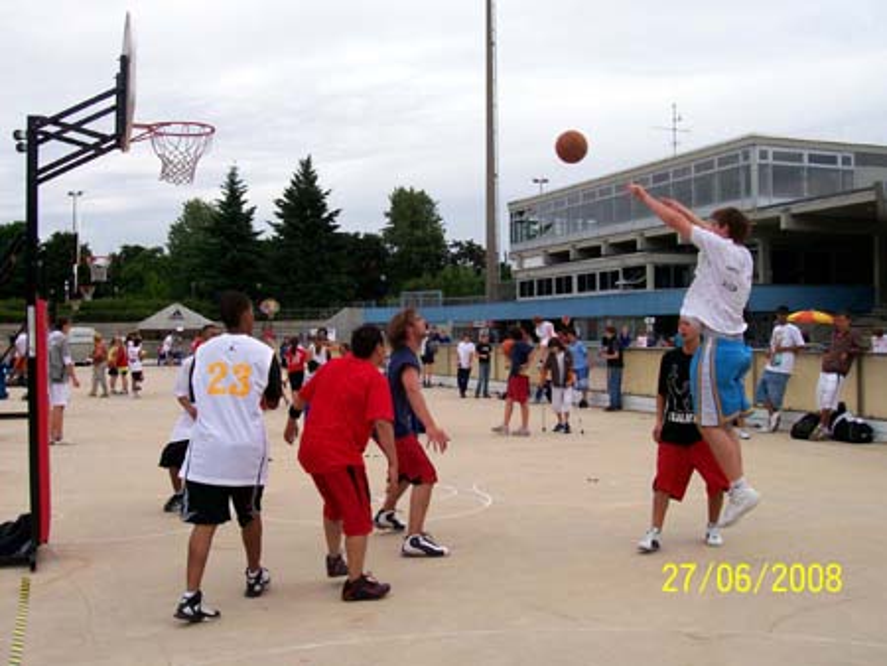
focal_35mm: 42
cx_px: 444
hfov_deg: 44.8
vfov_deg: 34.4
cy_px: 333
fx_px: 1077
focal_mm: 7
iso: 80
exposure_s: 1/498
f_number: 5.6
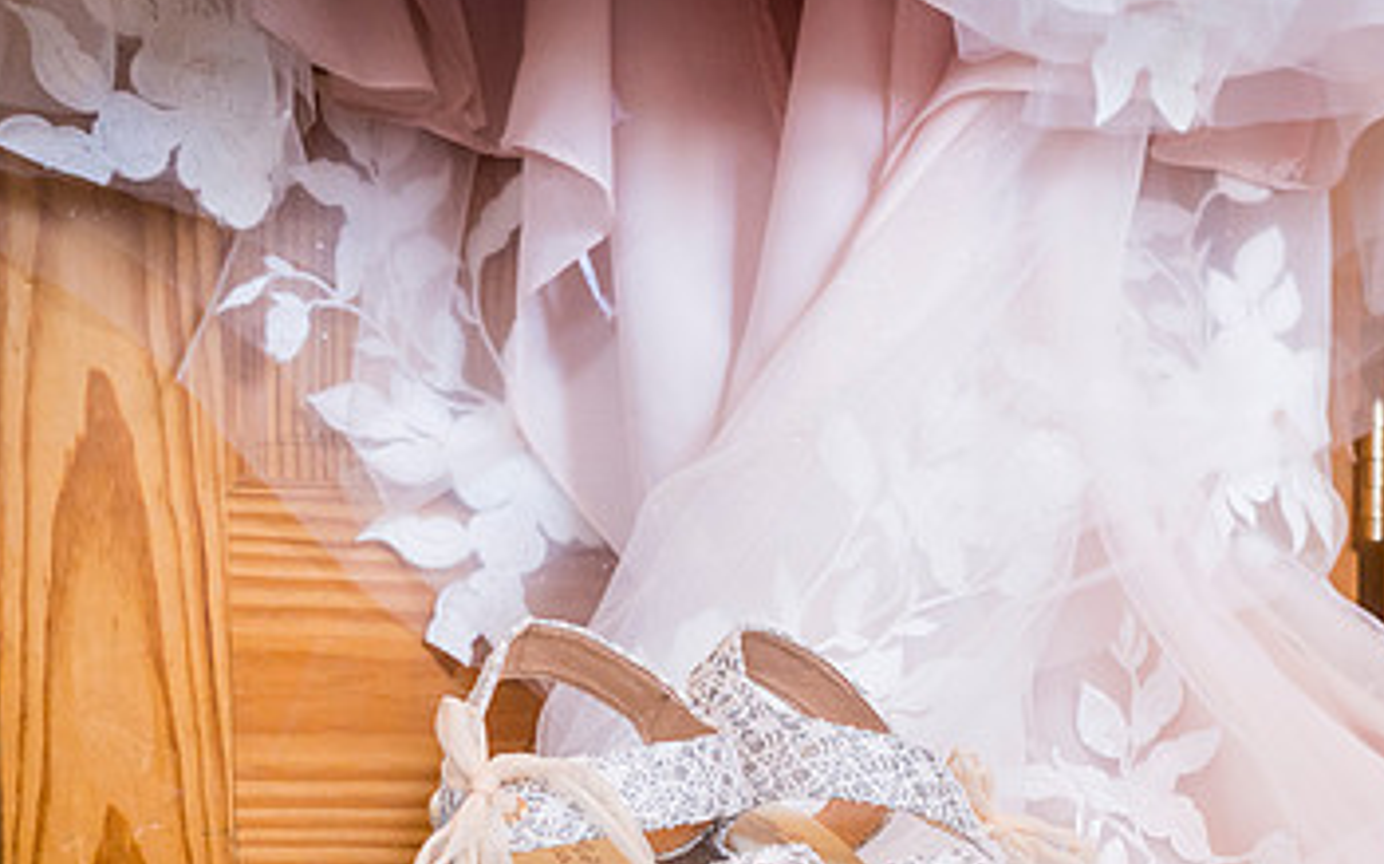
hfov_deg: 35.8
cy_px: 816
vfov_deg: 22.8
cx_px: 1090
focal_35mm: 55
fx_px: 2074
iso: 1250
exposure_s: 1/100
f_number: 5.6
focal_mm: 28
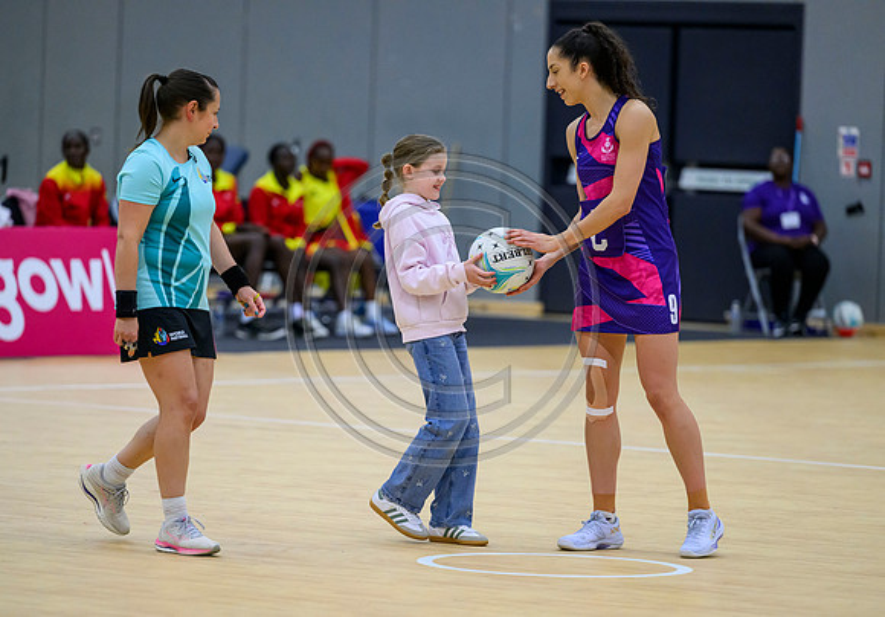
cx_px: 433
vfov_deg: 6.4
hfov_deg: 9.2
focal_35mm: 220
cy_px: 330
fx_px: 5494
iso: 4000
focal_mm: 200
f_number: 3.2
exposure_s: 1/1600
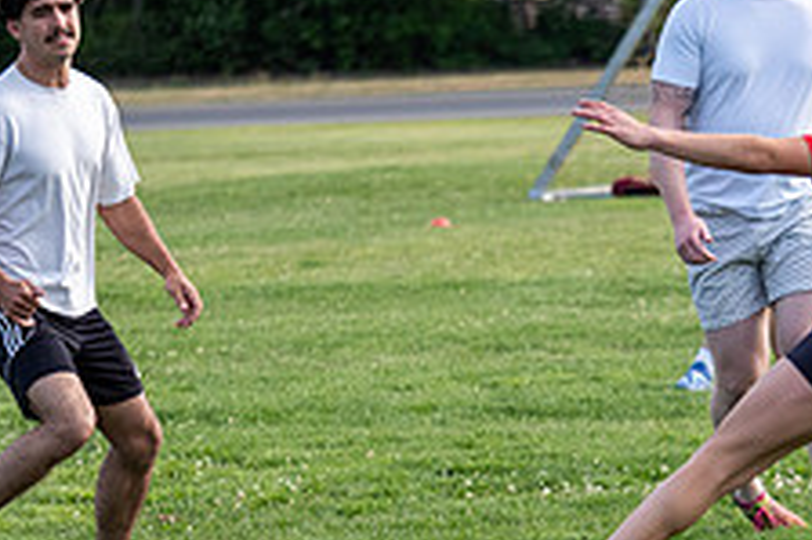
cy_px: 412
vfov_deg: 3.1
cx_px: 739
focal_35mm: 442
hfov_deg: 4.7
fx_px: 9962
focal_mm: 79
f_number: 2.8
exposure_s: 1/1250
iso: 320
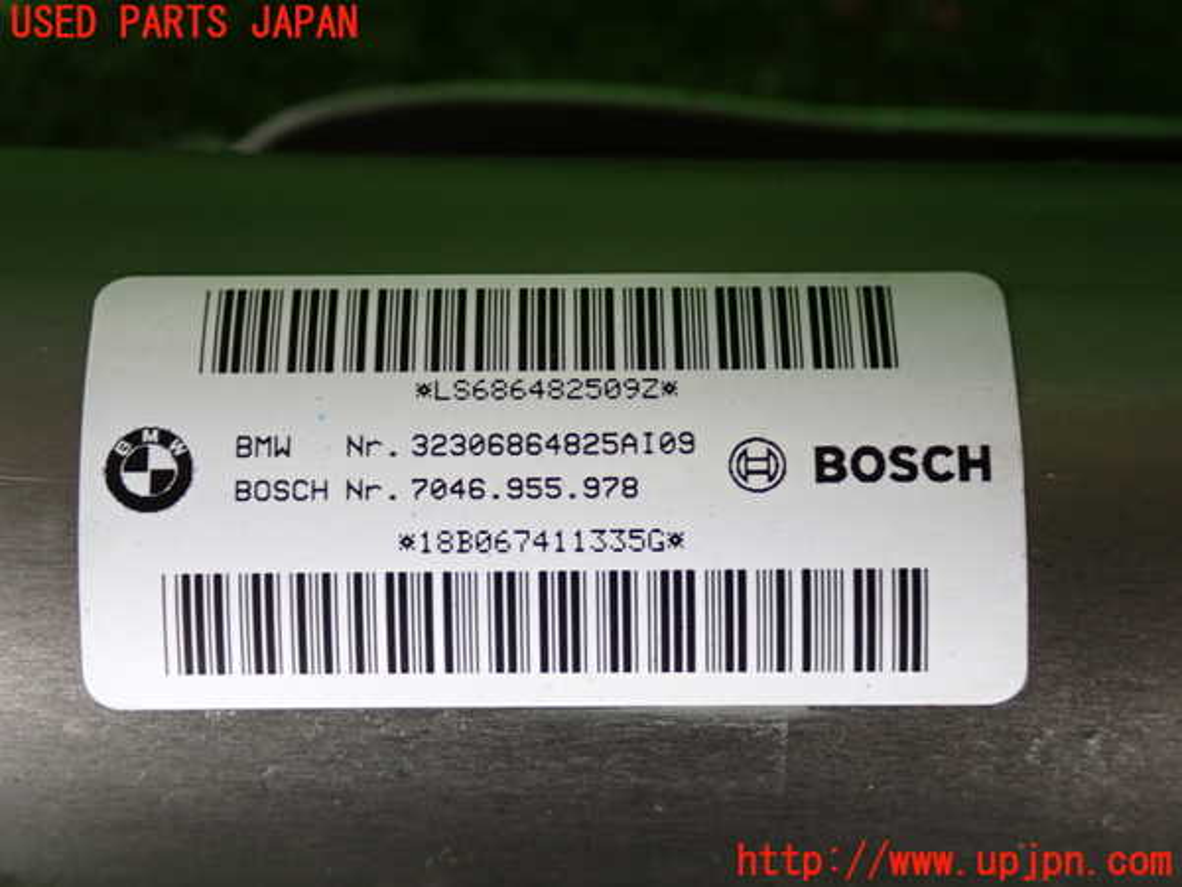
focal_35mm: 58
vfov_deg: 25.2
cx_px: 591
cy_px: 444
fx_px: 1980
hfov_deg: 33.2
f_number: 3.5
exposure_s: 1/60
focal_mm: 10.35
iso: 200
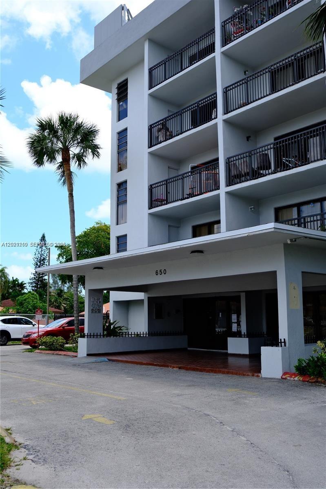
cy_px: 244
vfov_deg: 54.5
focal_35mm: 35
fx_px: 476
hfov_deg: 37.8
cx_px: 163
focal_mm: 23.5
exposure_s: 1/480
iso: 250
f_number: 5.6
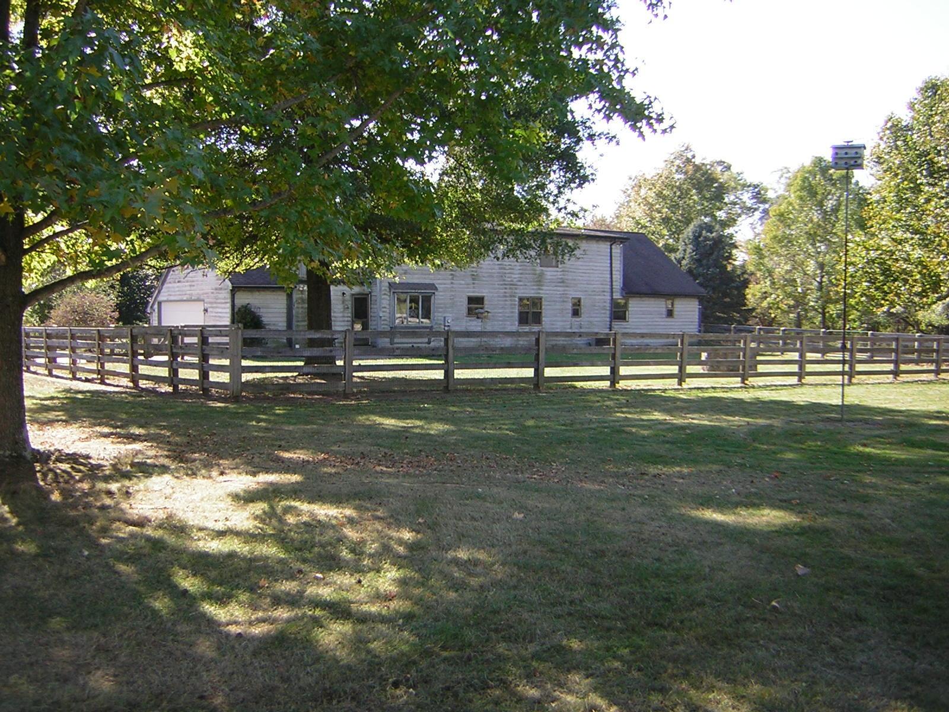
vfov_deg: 39.7
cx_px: 474
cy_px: 356
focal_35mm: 36
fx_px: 987
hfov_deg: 51.4
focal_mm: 4.7
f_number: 2.6
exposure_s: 1/207
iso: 50
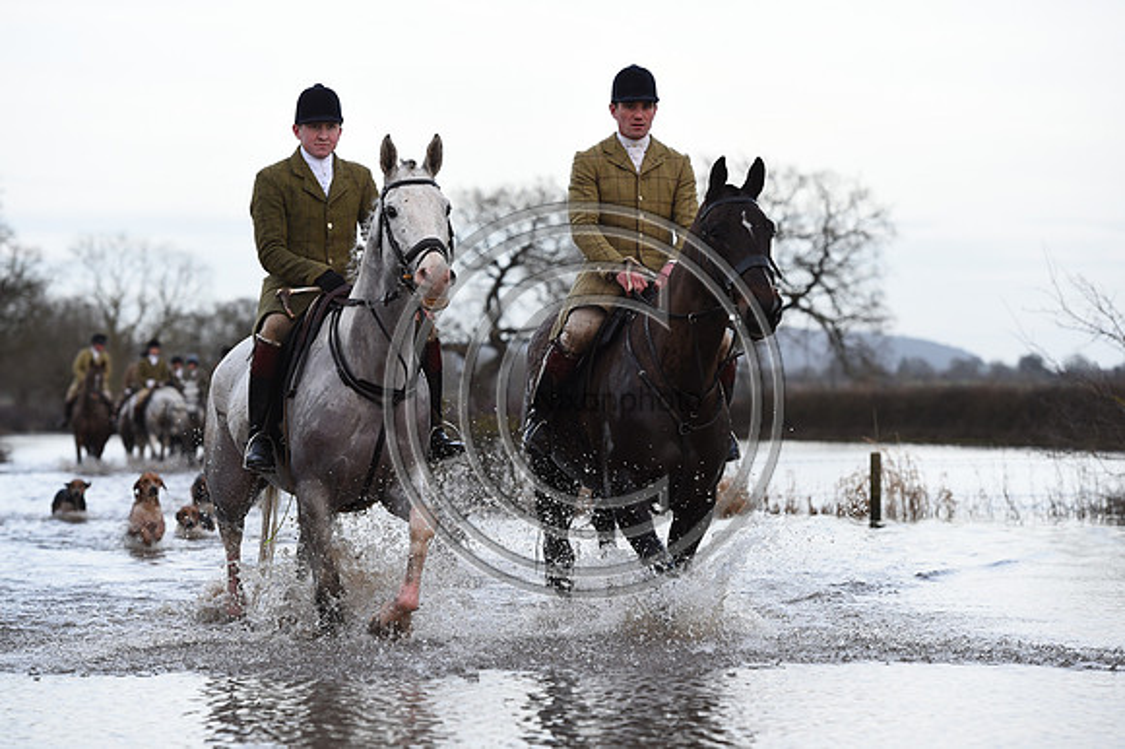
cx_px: 562
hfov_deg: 15.2
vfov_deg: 10.1
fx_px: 4216
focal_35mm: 135
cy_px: 374
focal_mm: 135
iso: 1400
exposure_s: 1/1000
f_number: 4.5
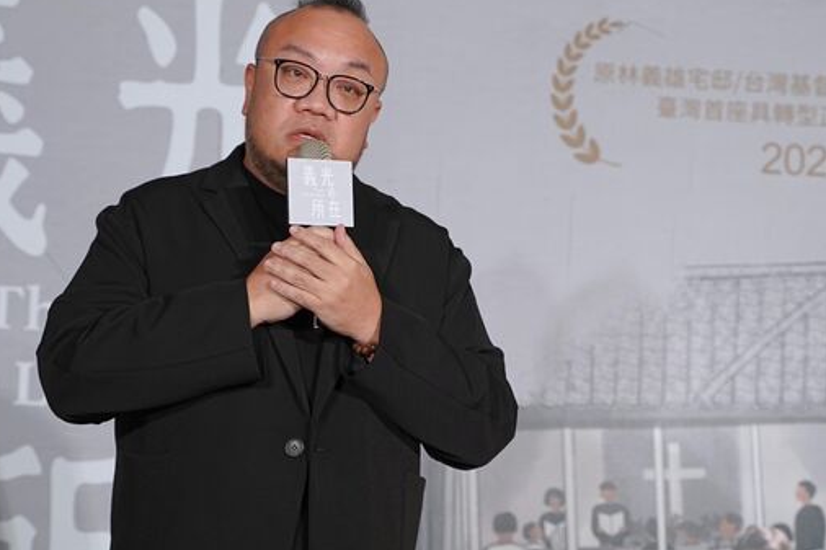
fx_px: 2638
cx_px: 472
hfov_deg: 17.8
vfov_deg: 11.9
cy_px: 279
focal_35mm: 115
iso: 800
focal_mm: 65
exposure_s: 1/160
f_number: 4
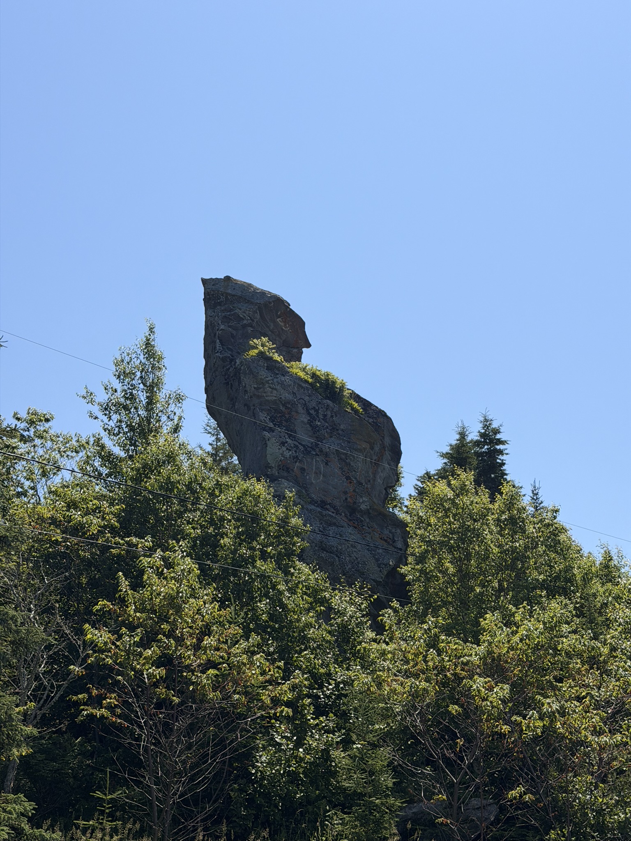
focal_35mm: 48
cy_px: 420
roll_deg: -1.3
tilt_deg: +22.4
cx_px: 316
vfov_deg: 39.7
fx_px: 1167
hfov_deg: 30.3
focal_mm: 6.76
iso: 80
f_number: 1.78
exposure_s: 1/6024
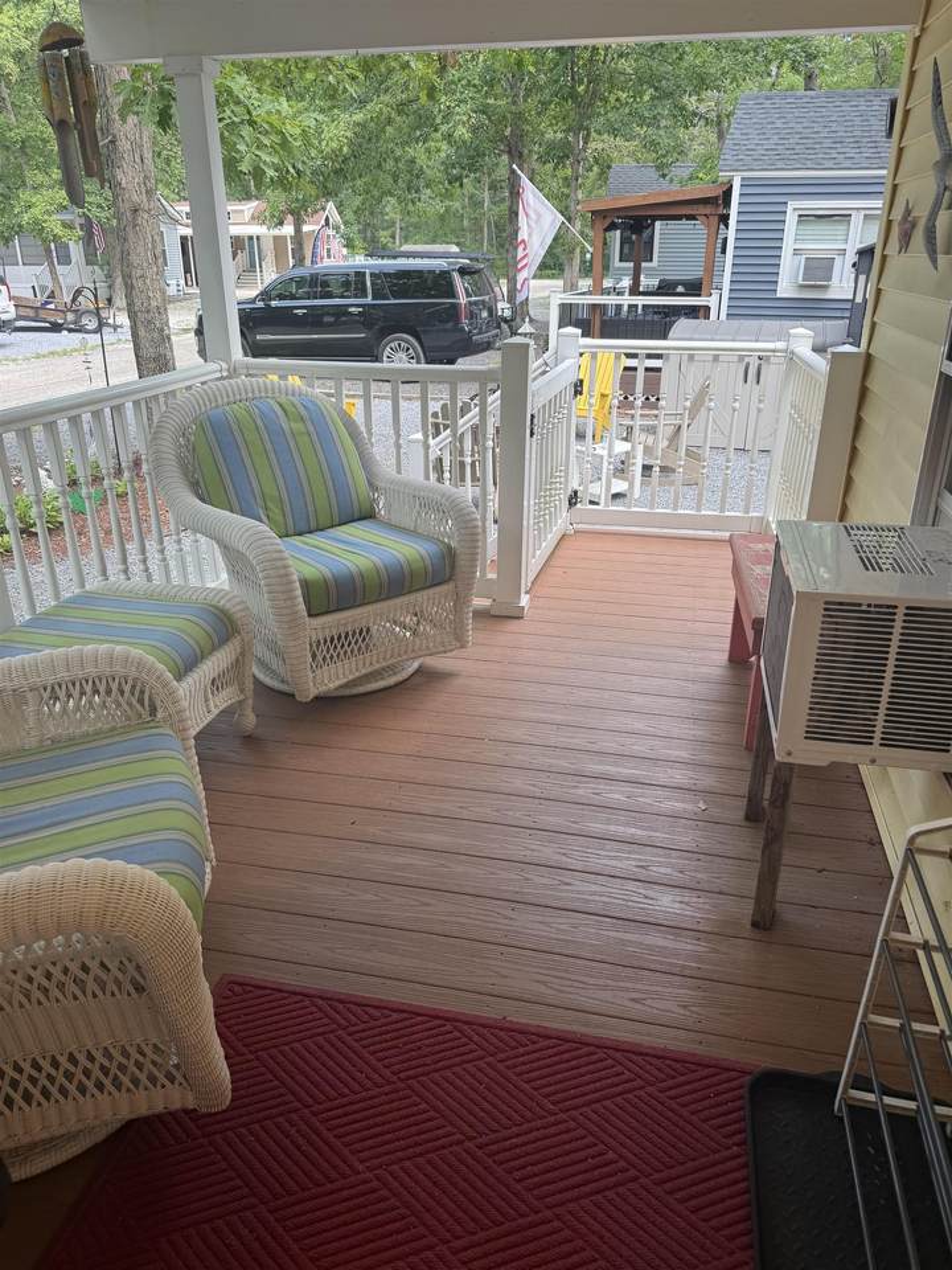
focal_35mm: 24
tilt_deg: -24.0
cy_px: 635
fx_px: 880
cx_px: 476
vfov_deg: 71.6
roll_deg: +1.8
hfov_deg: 56.8
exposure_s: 1/141
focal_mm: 6.76
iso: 50
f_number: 1.78
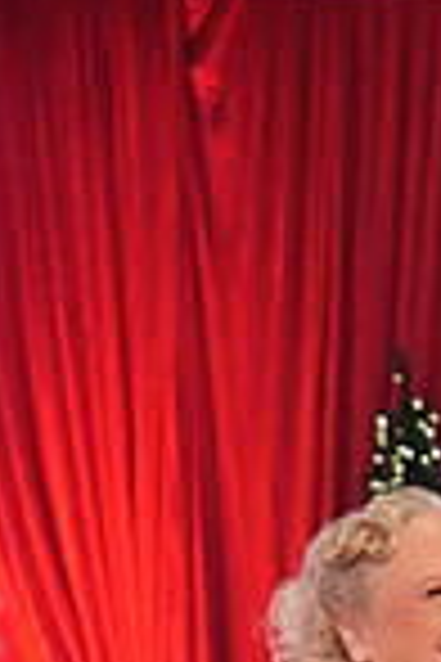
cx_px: 758
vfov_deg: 7.4
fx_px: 4924
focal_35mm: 268
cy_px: 1283
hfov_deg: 5.1
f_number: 4
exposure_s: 1/400
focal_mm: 68
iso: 5000
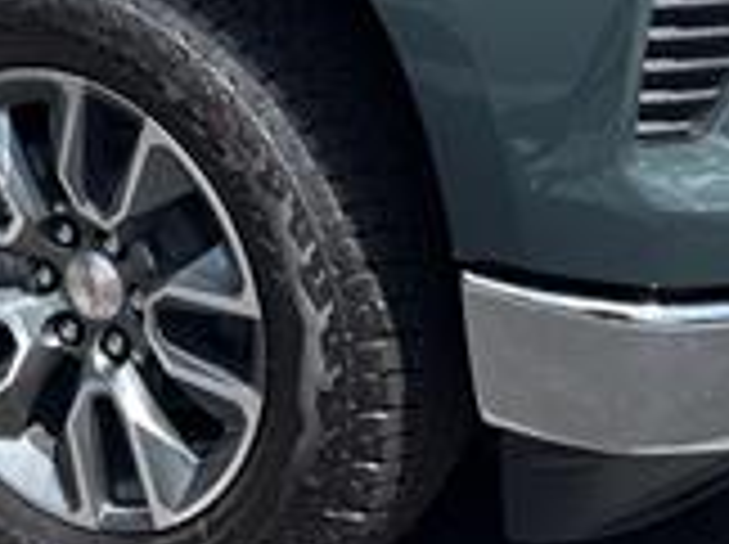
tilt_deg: -14.4
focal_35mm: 95
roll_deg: +0.1
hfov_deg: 20.0
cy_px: -40
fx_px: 1998
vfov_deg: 15.2
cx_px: -9
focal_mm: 6.76
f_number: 1.78
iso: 80
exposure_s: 1/2525
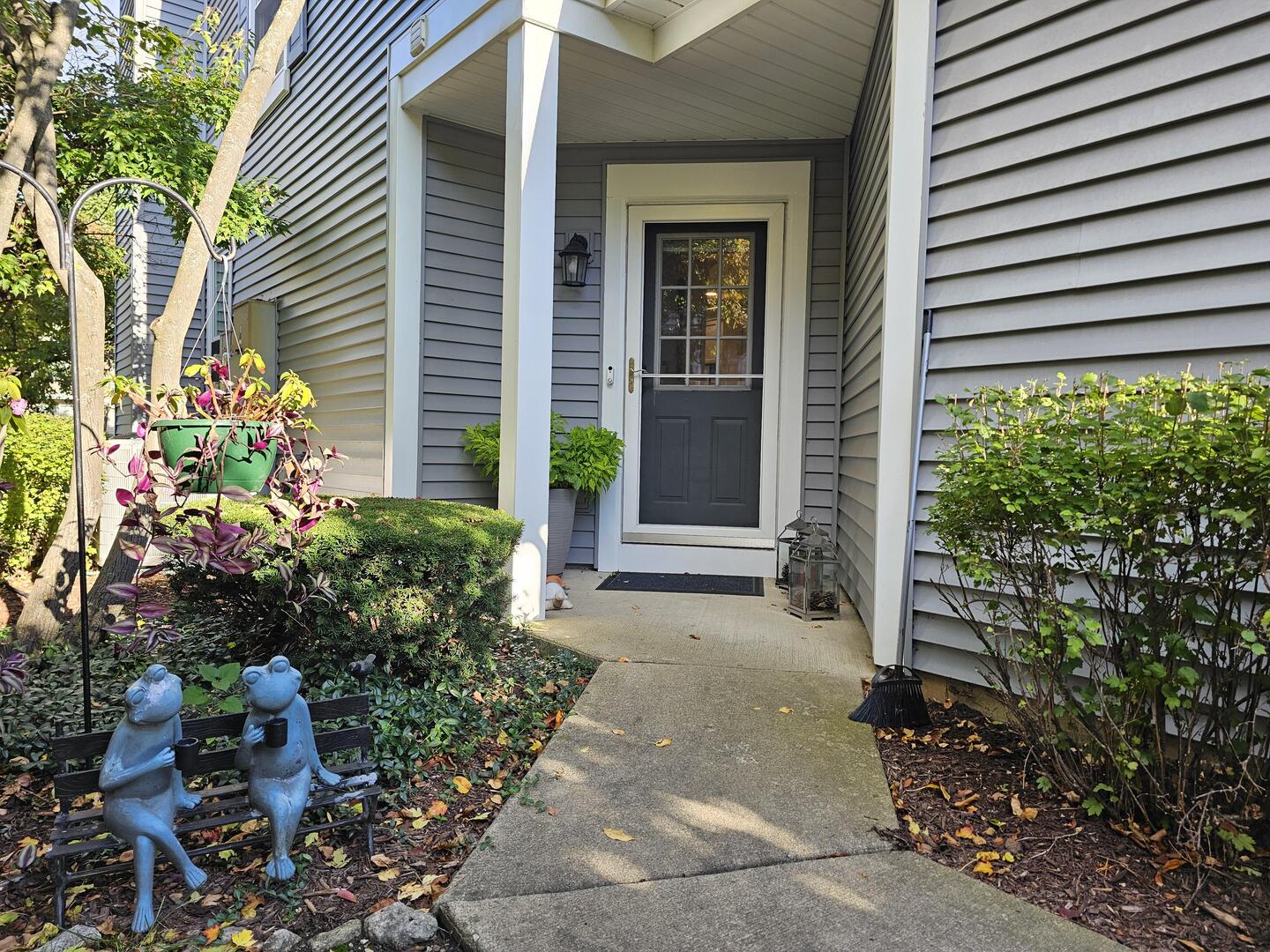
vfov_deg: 58.9
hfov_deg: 73.9
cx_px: 635
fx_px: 844
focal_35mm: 23
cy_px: 476
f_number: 1.7
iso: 32
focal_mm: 6.3
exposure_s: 1/180
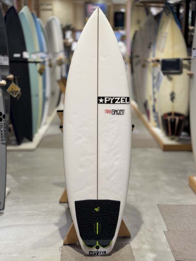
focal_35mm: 49
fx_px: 370
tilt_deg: -12.1
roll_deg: +0.2
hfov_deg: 29.7
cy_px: 131
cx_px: 98
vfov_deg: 38.9
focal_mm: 6.76
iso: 64
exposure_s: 1/100
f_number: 1.78
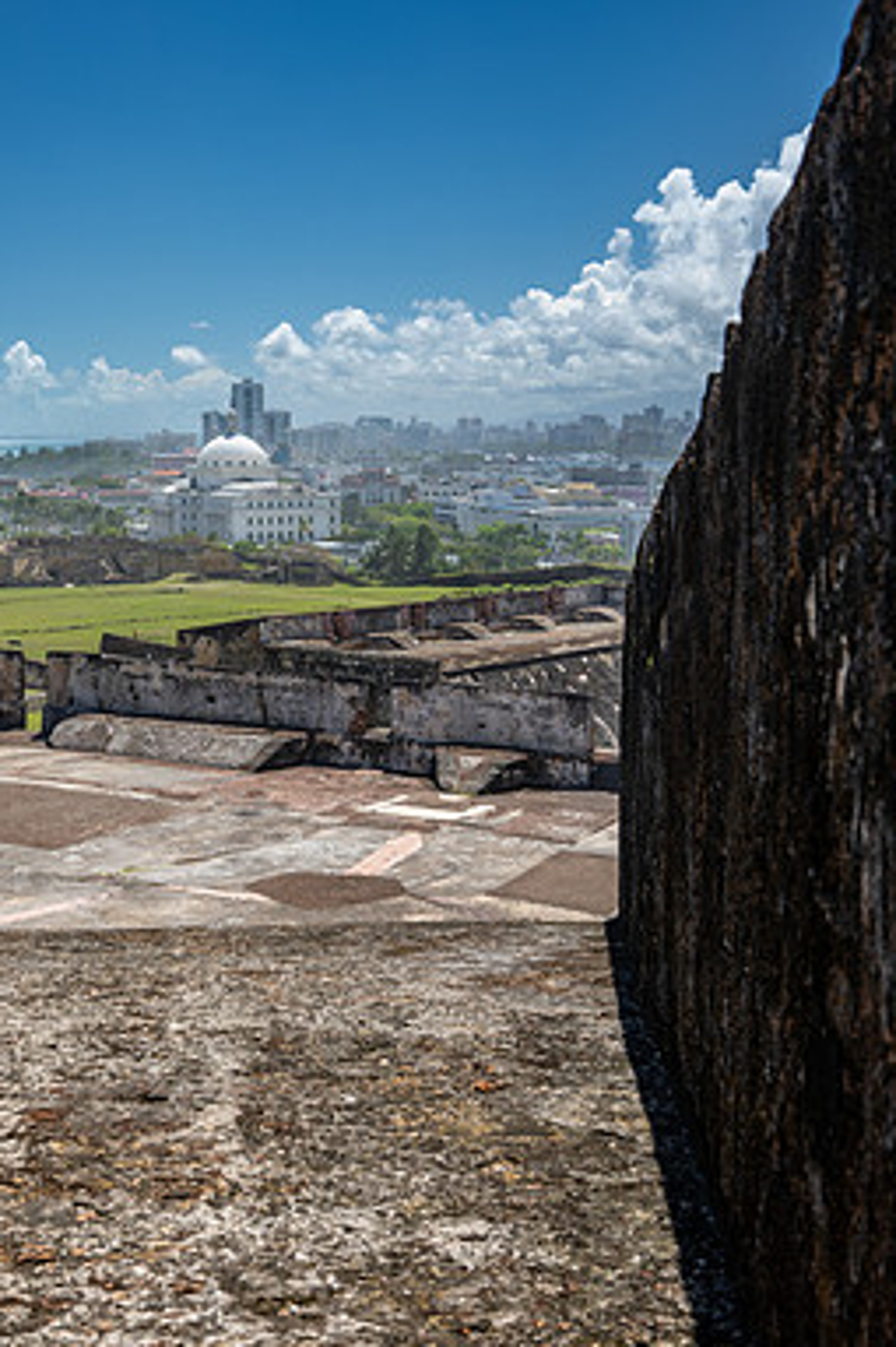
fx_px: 1756
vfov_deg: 41.9
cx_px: 253
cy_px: 677
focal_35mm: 47
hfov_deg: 28.3
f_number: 8
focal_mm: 31
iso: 110
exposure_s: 1/125
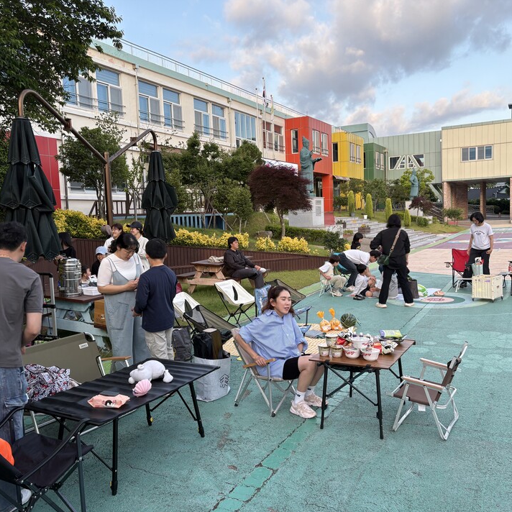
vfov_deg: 52.5
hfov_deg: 52.5
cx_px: 251
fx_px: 519
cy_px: 257
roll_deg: +2.2
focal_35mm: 31
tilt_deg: -3.8
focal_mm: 5.96
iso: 50
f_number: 1.6
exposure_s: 1/388
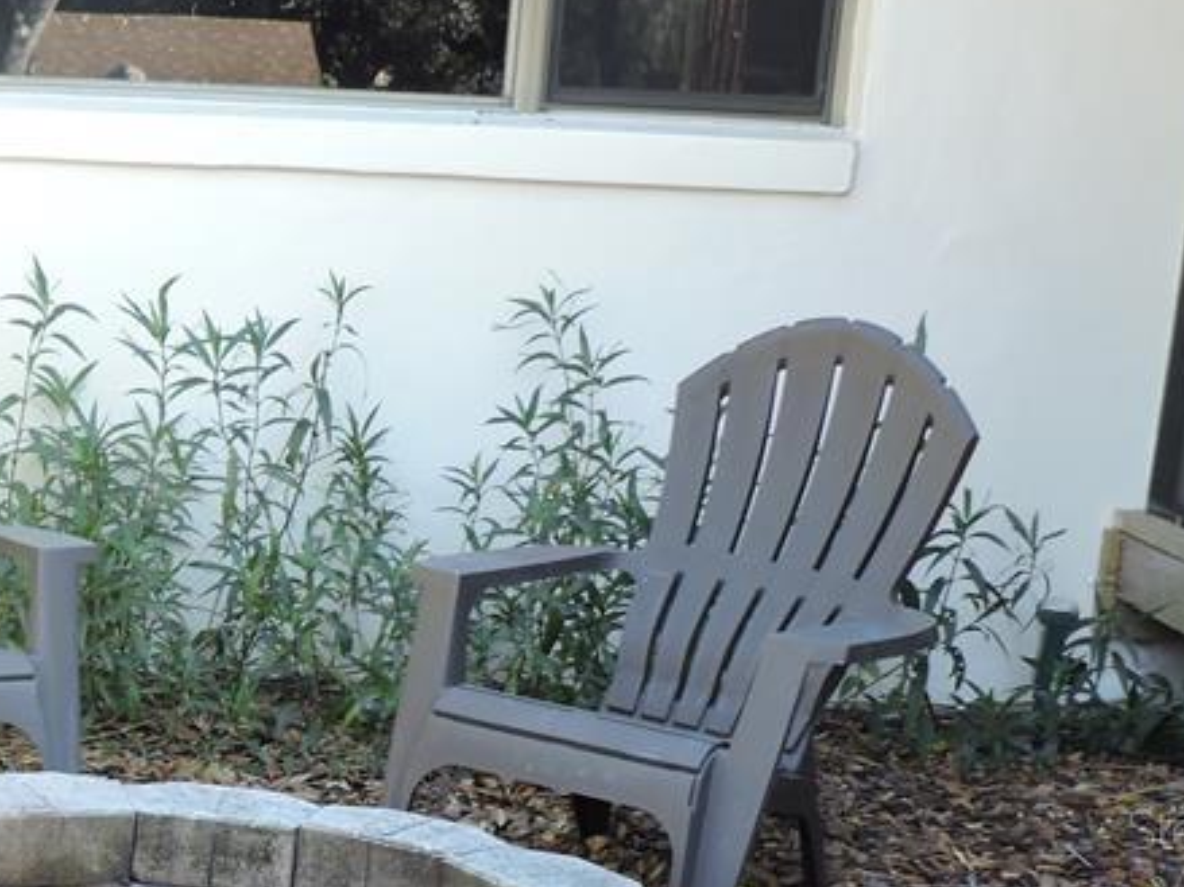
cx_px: 0
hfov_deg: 24.2
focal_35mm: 77
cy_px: 828
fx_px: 2633
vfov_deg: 18.7
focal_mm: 5.9
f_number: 3.2
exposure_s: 1/50
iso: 110
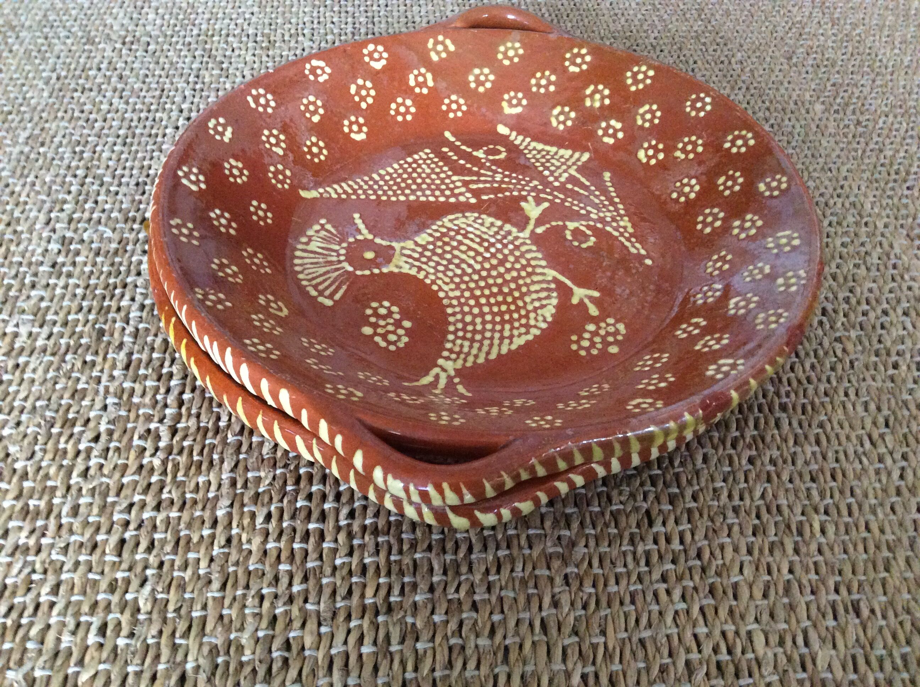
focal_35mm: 32
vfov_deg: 44.1
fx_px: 849
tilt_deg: -46.7
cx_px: 460
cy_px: 344
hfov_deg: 56.9
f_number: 2.4
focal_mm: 3.3
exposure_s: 1/17
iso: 320
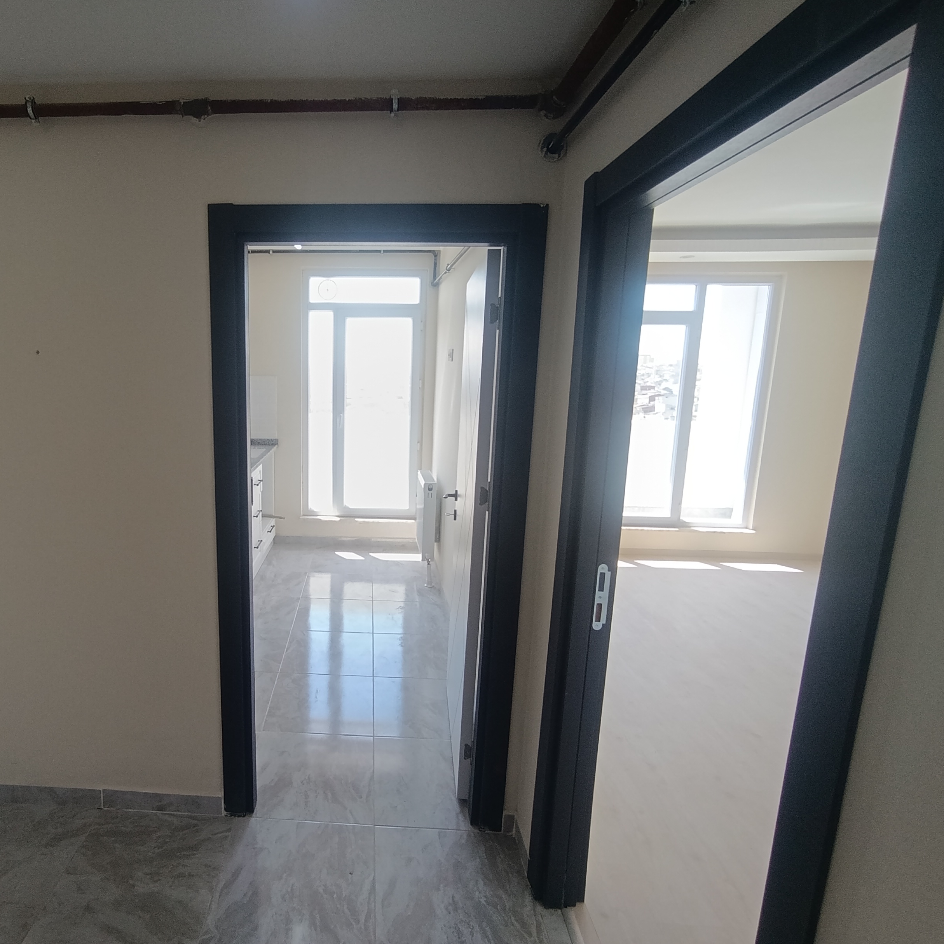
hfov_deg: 75.6
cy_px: 473
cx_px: 327
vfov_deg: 77.7
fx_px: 586
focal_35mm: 19
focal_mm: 1.65
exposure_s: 1/100
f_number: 2.2
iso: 80
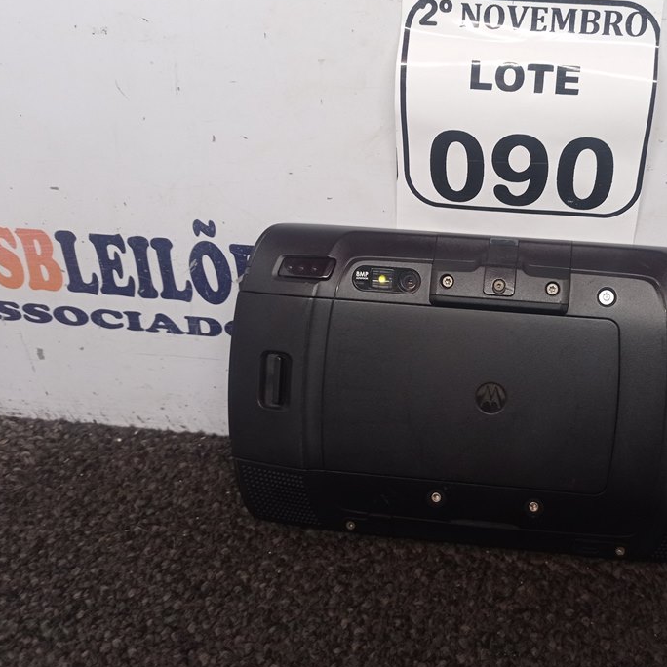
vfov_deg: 44.9
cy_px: 328
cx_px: 474
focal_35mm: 37
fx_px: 807
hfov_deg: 43.9
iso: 220
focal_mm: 4.7
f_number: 1.79
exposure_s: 1/60
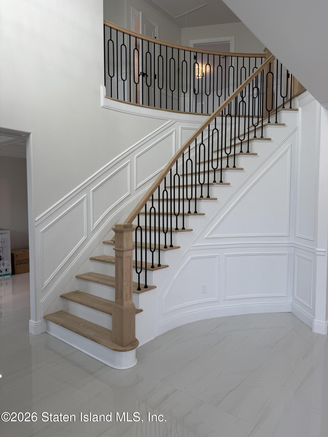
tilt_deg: -3.3
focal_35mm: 24
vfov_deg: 71.6
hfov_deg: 56.8
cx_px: 164
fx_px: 303
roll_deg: +0.2
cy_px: 218
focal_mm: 6.76
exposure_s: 1/120
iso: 80
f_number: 1.78
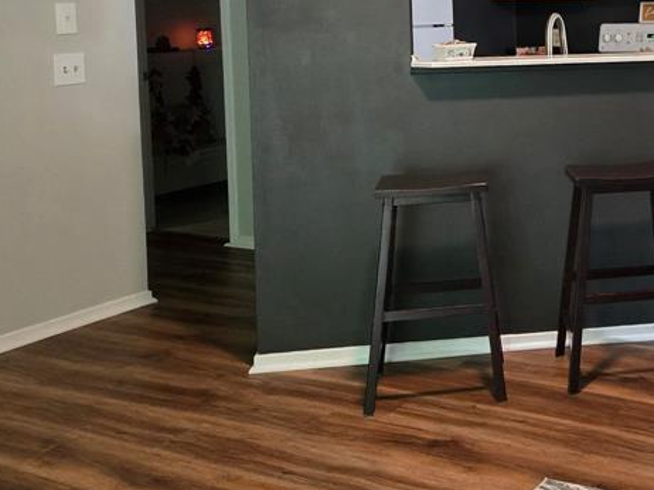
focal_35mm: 51
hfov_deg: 34.3
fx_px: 963
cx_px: 647
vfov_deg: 27.4
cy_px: 42
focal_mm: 5.4
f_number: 1.8
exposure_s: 1/60.2
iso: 800
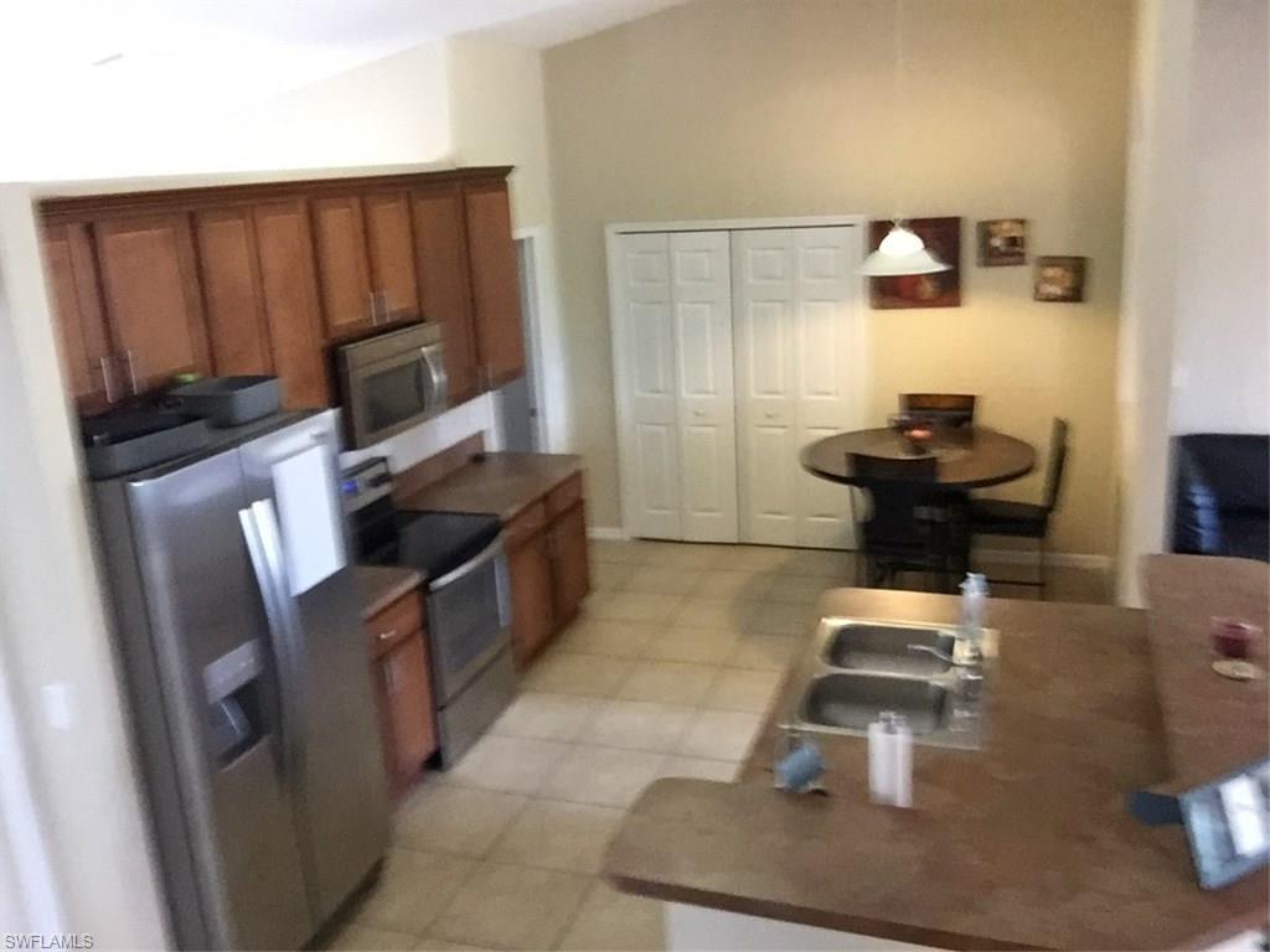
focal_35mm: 31
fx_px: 1137
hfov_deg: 58.4
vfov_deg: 45.4
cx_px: 635
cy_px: 476
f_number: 2.2
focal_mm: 2.65
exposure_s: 1/30
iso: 200
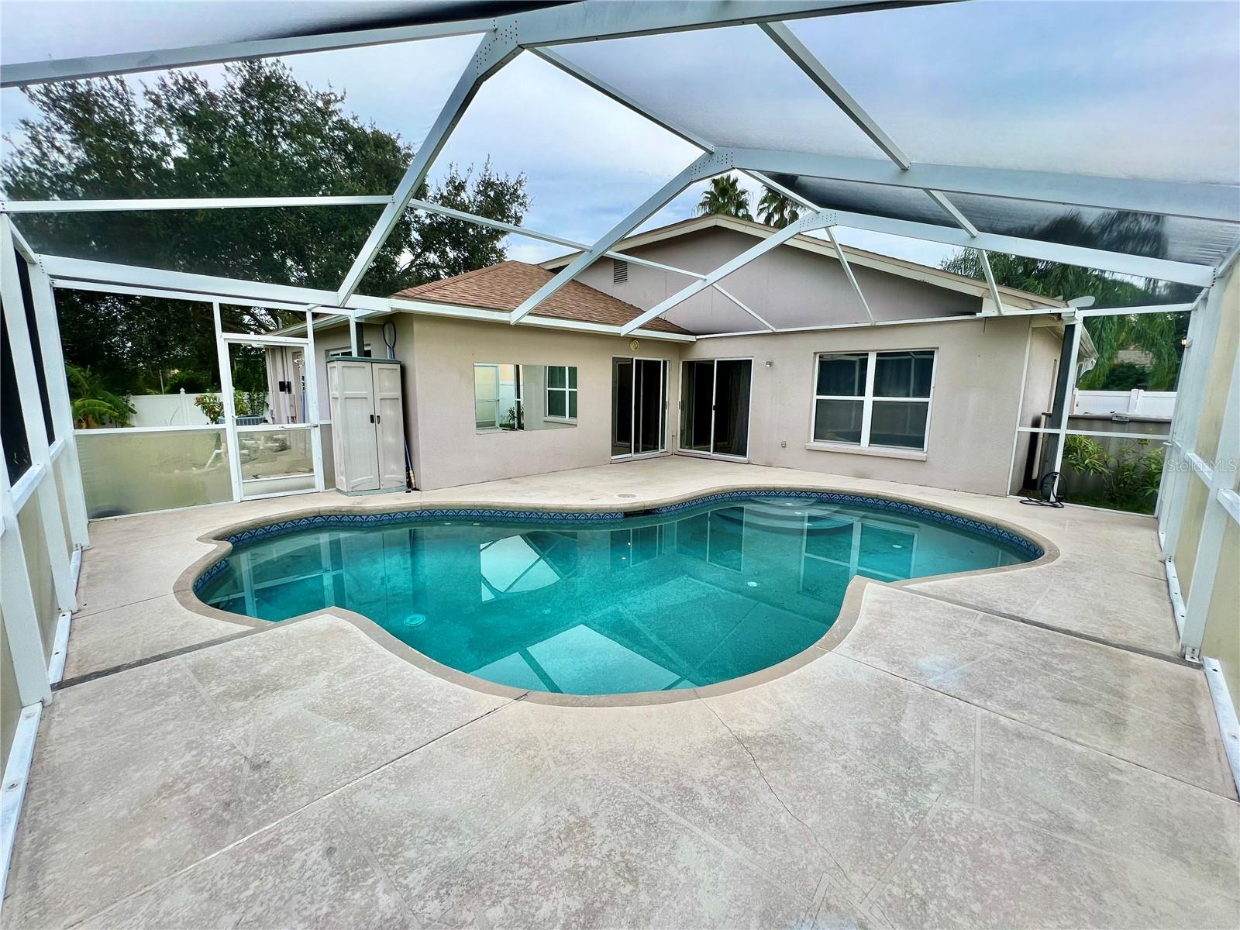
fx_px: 466
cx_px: 620
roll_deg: -0.4
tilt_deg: -8.9
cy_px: 465
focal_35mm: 13
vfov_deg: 89.9
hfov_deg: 106.2
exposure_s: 1/129
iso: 32
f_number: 1.8
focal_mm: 1.57
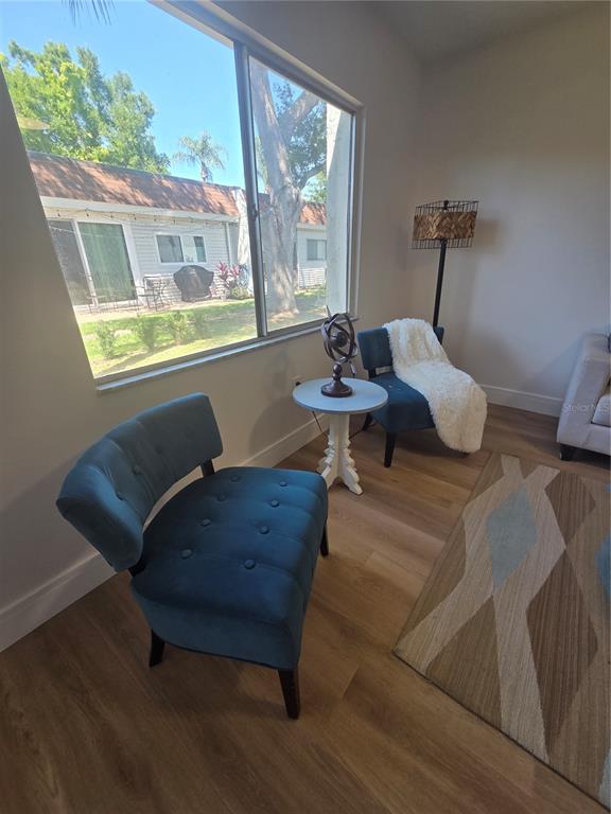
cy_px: 407
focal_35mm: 13
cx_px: 306
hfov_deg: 89.9
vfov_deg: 106.2
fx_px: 306
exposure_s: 1/139
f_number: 2.2
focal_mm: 2.2
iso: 50
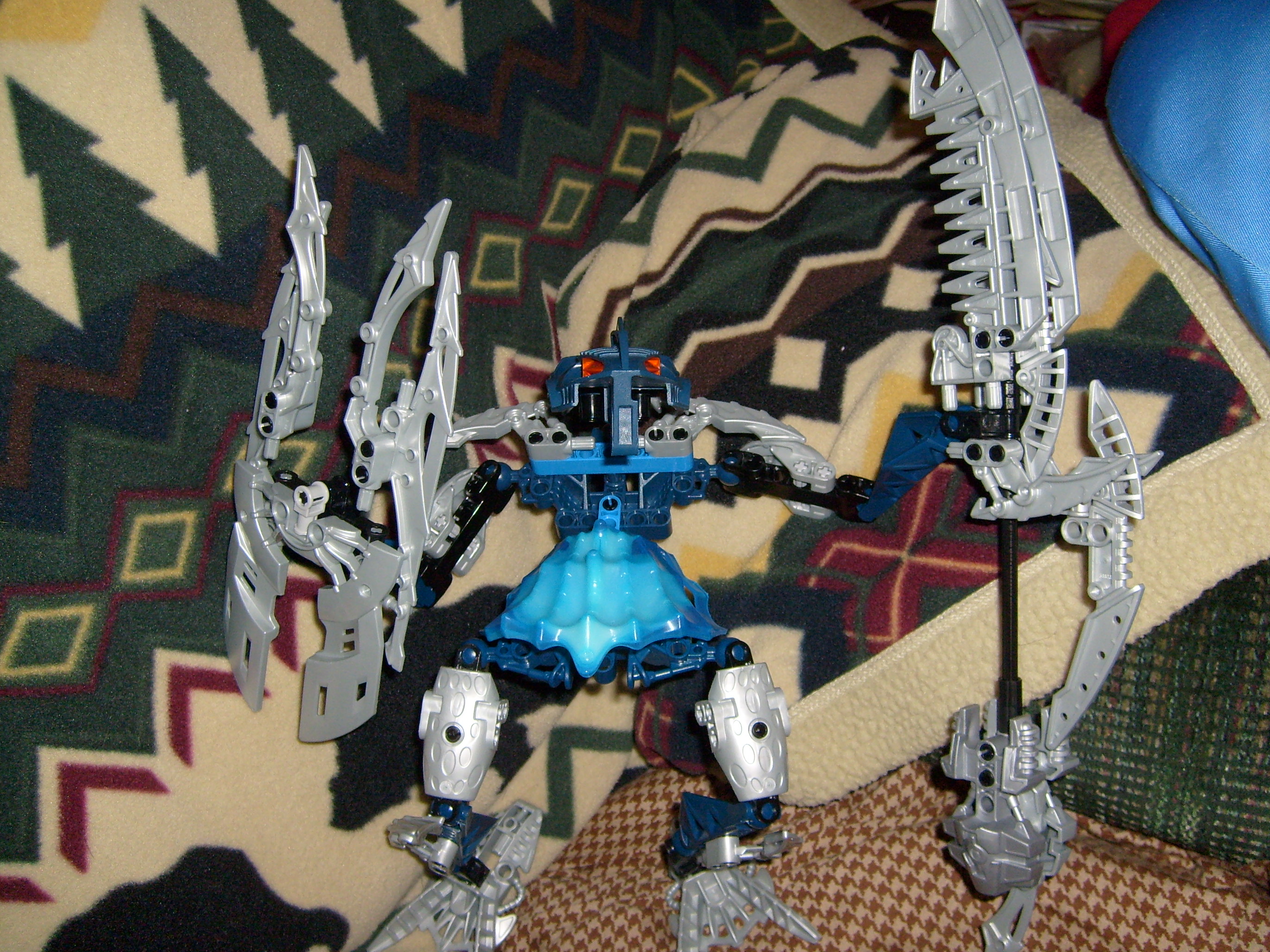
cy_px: 480
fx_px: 1321
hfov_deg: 51.4
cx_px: 645
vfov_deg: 39.7
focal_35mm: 36
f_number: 2.8
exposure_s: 1/45
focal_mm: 5.8
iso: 100
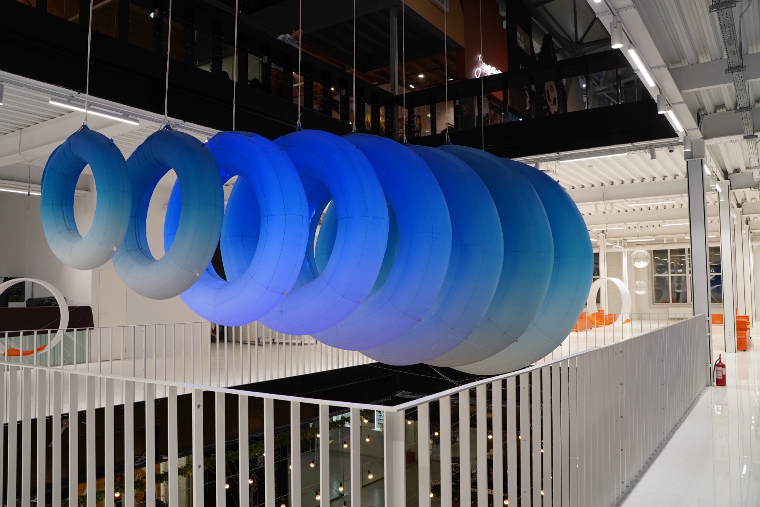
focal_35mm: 28
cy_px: 254
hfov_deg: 65.5
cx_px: 380
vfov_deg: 46.4
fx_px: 591
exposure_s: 1/100
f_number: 6.3
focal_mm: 28
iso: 1000
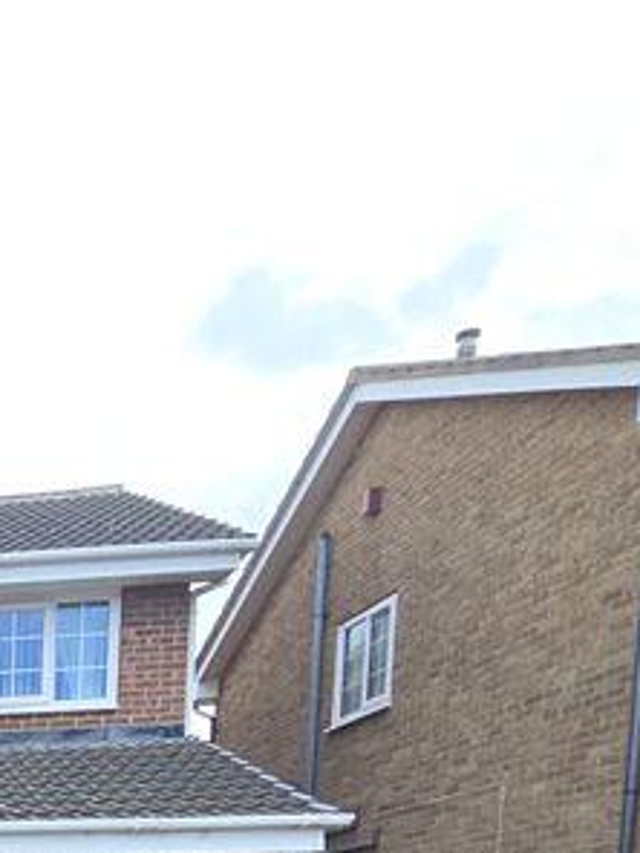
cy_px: 1104
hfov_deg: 22.2
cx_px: -464
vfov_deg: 32.1
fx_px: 1109
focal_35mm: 45
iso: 50
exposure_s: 1/955
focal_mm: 2.2
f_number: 2.2
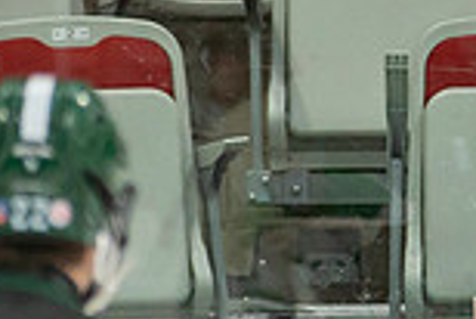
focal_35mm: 1296
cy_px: 530
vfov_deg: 1.1
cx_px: 708
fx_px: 17152
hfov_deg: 1.6
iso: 800
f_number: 3.2
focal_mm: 168
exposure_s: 1/640
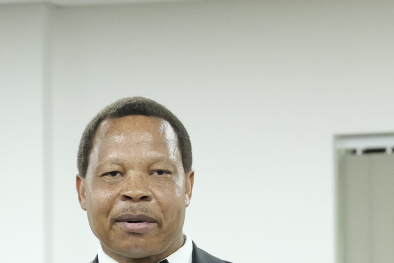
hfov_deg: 7.8
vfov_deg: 5.2
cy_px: 263
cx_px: 170
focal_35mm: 265
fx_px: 2900
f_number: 5
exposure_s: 1/400
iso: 12800
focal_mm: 105
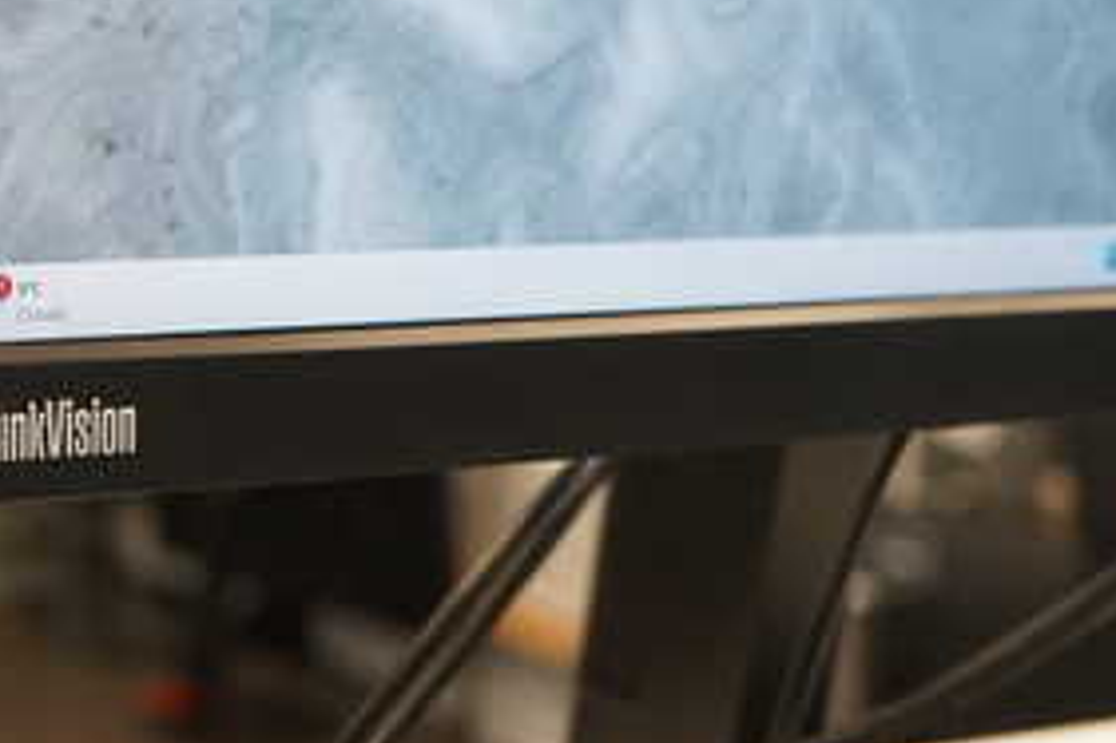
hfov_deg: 18.4
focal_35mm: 111
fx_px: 3439
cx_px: 349
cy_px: 286
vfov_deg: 12.3
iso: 2500
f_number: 7.1
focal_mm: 52
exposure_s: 1/100
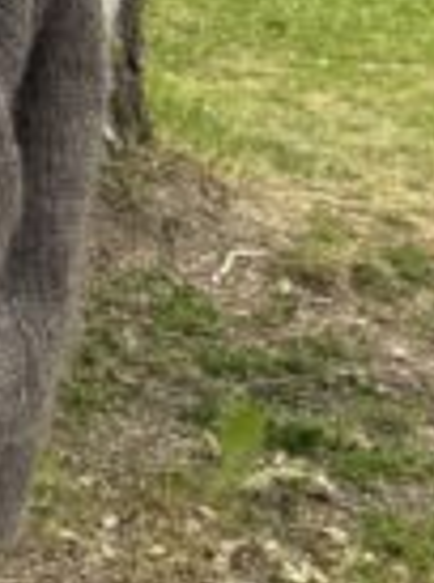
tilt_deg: -14.3
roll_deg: +1.8
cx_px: -596
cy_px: -26
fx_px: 3023
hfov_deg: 7.7
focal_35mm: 180
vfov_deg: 10.9
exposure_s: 1/544
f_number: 1.78
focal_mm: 6.76
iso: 80
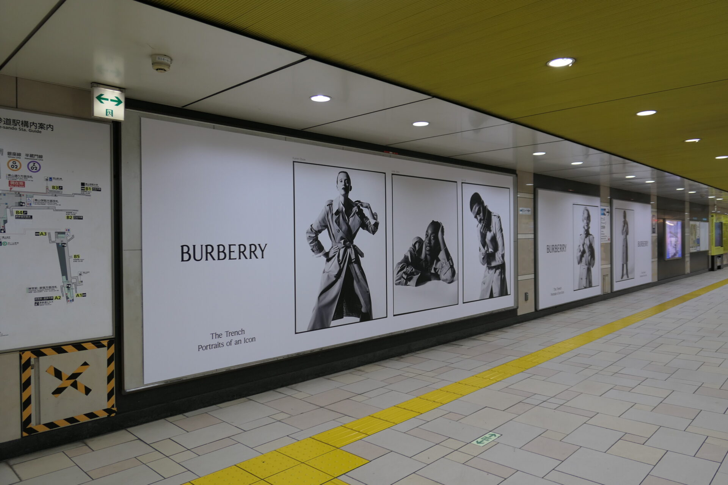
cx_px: 364
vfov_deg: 53.1
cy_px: 242
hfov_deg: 73.7
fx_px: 485
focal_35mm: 24
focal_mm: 8.8
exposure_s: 1/100
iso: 125
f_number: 1.8
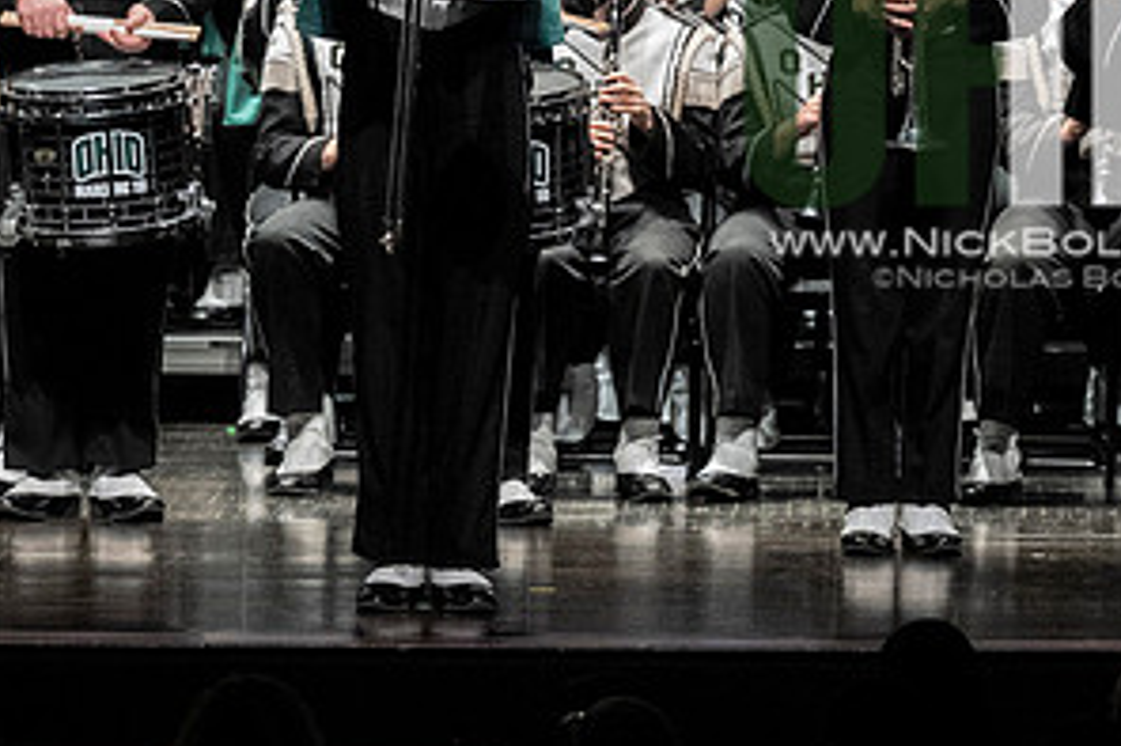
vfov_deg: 3.3
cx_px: 1030
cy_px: 106
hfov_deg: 5.0
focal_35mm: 411
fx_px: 12790
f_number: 4
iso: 4000
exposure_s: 1/500
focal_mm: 140
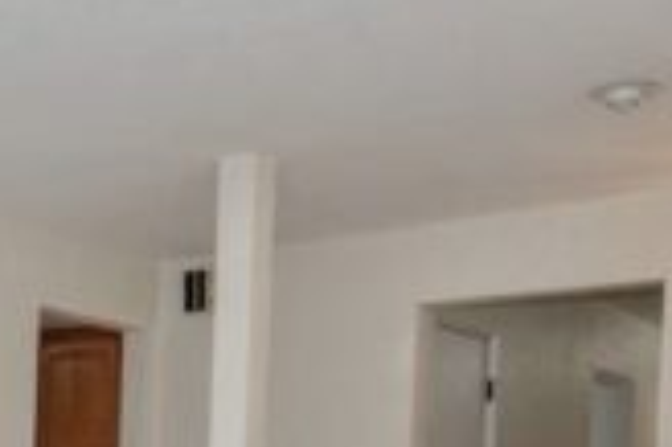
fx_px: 1361
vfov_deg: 17.5
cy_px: 584
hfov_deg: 24.9
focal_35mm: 73
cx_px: -148
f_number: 5
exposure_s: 1/100
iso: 320
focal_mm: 10
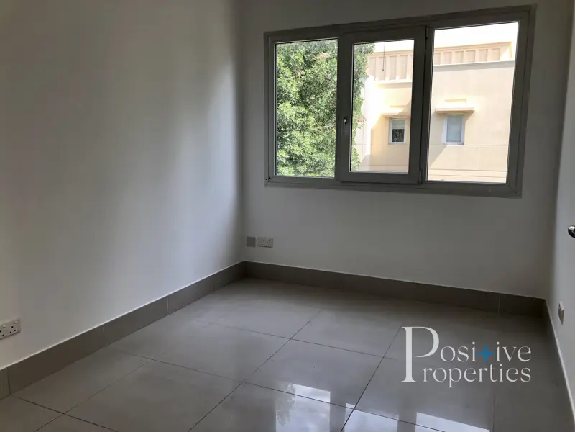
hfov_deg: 63.4
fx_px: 465
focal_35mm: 28
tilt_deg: -8.8
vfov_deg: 49.7
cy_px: 216
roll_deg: +0.7
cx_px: 288
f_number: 1.8
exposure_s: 1/120
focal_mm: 4
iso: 32
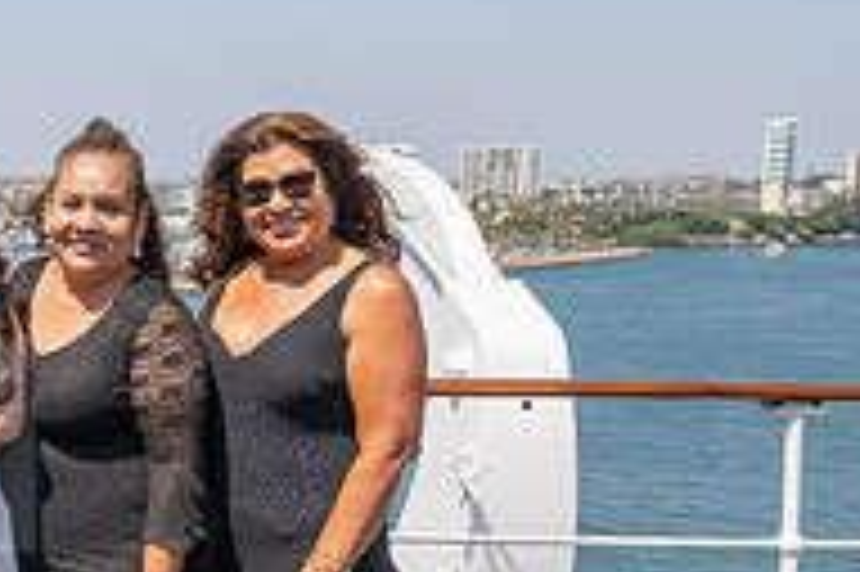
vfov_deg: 17.1
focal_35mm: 79
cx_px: -347
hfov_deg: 22.2
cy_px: 444
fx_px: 1886
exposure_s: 1/200
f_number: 11
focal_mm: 26
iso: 200
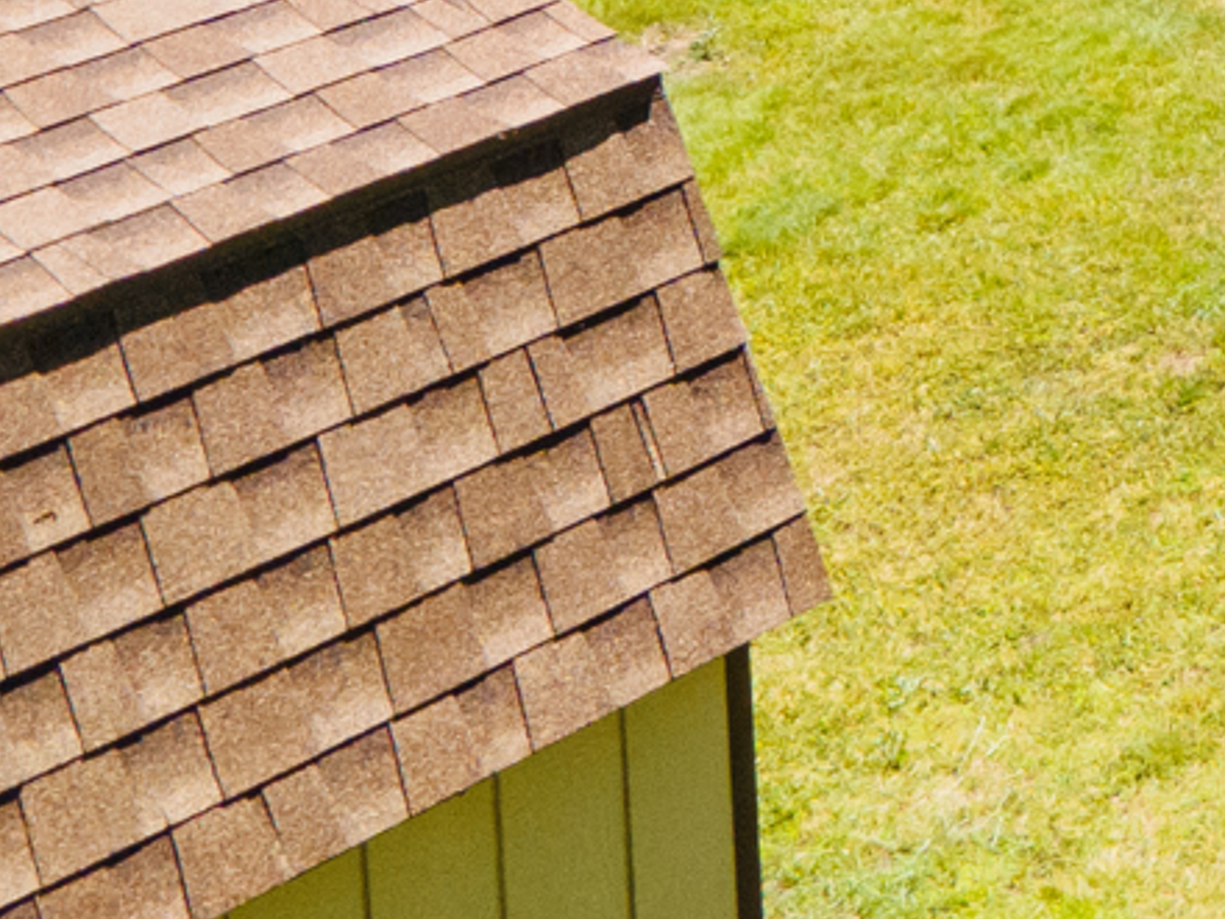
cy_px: -1078
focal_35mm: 109
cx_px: 2575
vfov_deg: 11.8
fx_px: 3857
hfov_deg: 14.4
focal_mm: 4.5
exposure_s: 1/500
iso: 100
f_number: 2.8
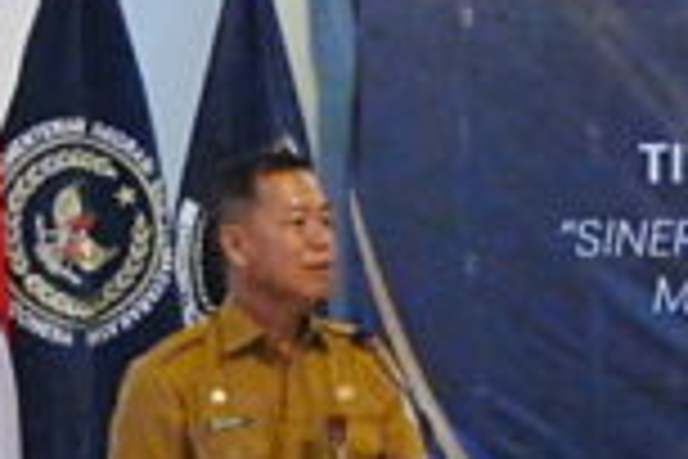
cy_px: 288
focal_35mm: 294
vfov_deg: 4.7
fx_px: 5618
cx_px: 1443
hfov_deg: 6.8
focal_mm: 44
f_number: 6.3
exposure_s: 1/100
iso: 16000
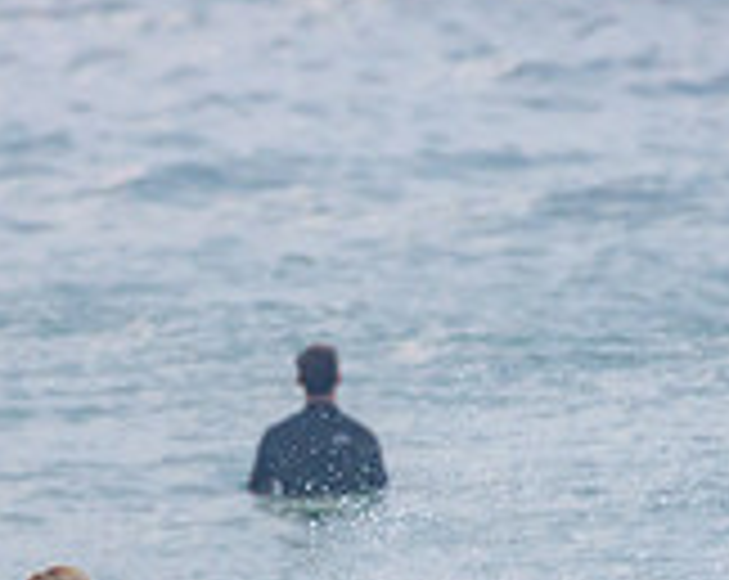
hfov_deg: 0.9
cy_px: 678
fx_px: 44473
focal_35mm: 2065
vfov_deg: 0.7
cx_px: -121
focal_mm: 500
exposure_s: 1/1600
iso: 720
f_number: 5.6
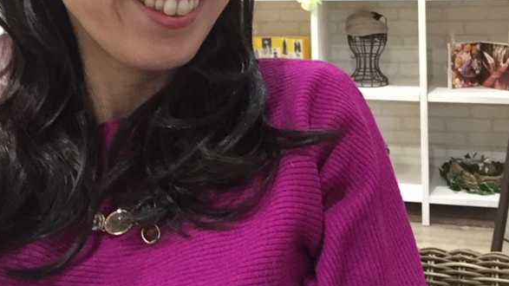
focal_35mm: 46
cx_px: 255
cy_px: -16
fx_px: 621
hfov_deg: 44.6
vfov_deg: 24.5
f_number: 2.2
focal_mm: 2.65
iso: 250
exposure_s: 1/30
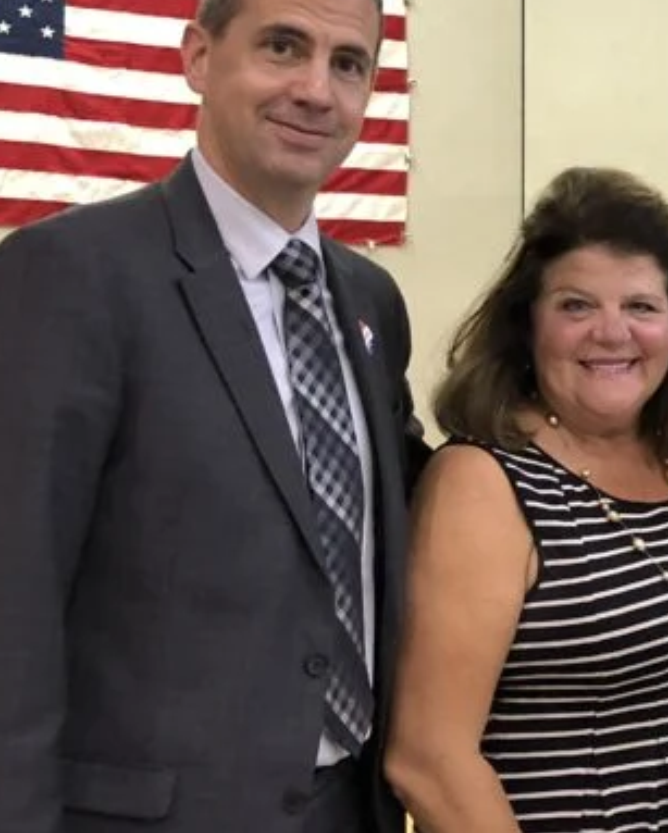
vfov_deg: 26.0
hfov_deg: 18.7
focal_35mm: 73
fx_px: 1802
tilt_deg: -0.4
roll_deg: +0.7
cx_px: 979
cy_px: 383
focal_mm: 3.99
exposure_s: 1/15
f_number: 1.8
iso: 64
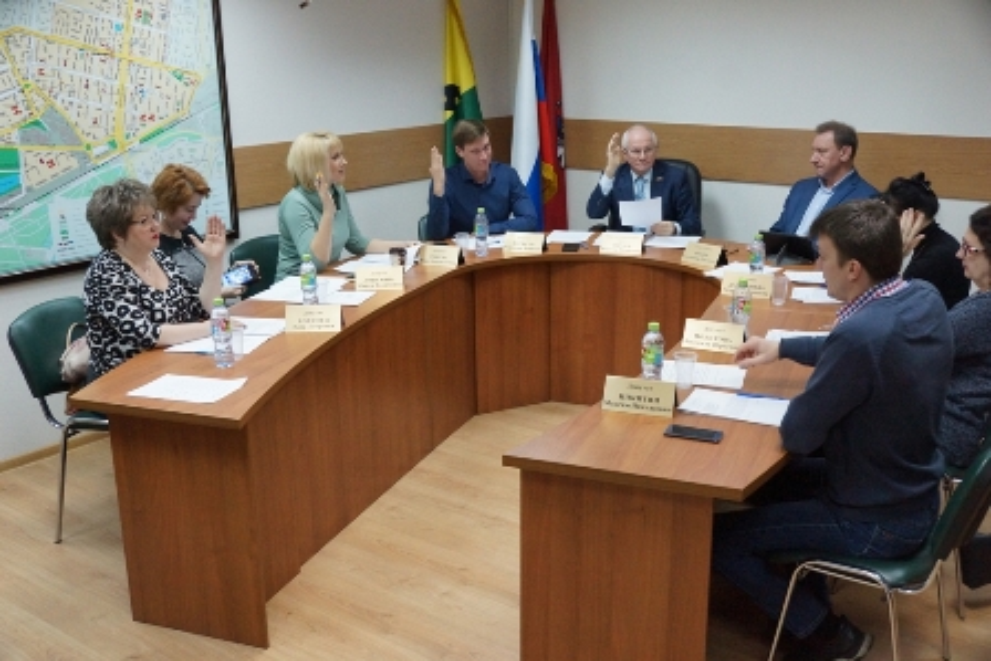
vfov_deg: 36.9
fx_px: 991
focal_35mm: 36
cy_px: 330
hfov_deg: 53.1
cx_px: 496
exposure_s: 1/125
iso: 2000
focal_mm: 24
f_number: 5.6
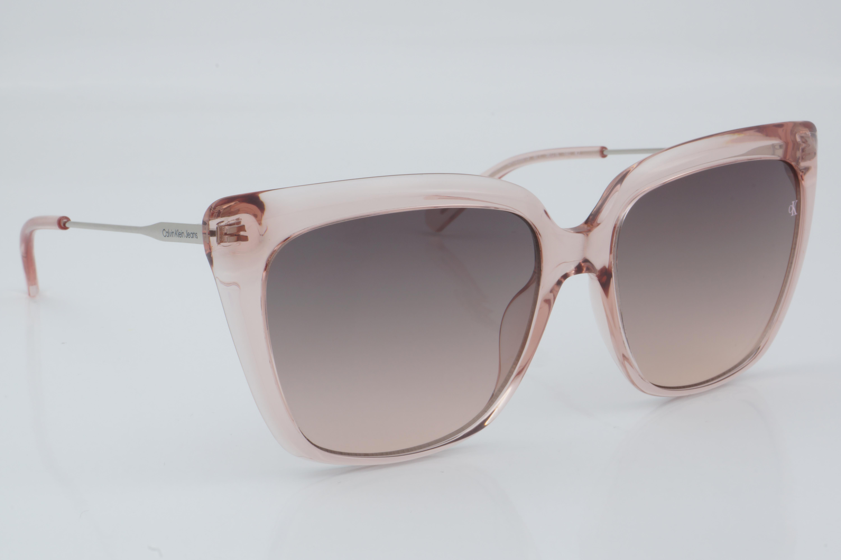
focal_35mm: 75
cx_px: 420
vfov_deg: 18.2
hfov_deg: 27.0
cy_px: 280
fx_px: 1752
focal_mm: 50
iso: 100
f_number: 32
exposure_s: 1/4
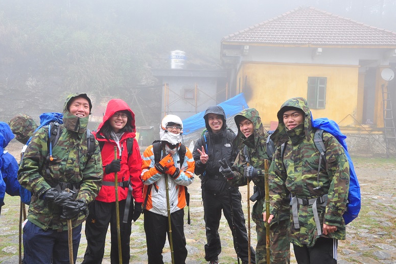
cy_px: 131
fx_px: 374
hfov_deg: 55.8
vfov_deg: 38.9
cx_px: 192
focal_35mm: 34
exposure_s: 1/25
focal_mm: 22
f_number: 7.1
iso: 400
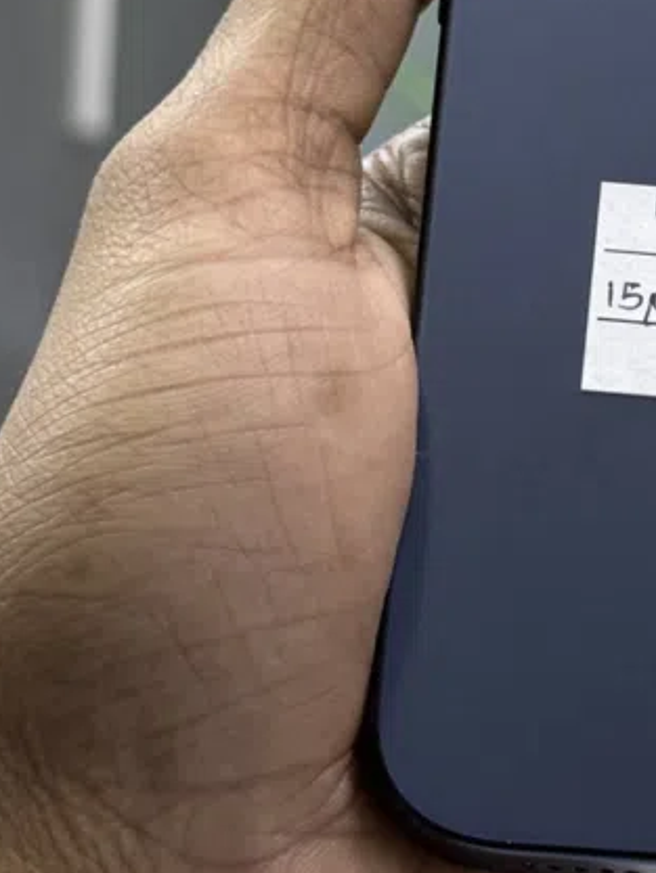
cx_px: 782
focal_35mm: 157
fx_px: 3965
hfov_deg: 9.3
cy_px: 41
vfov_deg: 12.5
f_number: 1.78
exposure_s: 1/100
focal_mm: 6.76
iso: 160
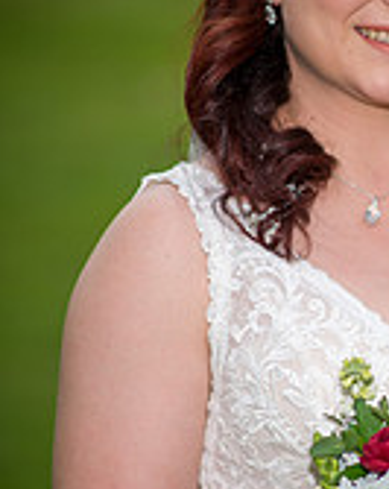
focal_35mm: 215
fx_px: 3103
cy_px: 305
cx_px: 364
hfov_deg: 7.2
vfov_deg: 9.0
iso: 100
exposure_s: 1/1000
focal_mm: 85
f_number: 1.4
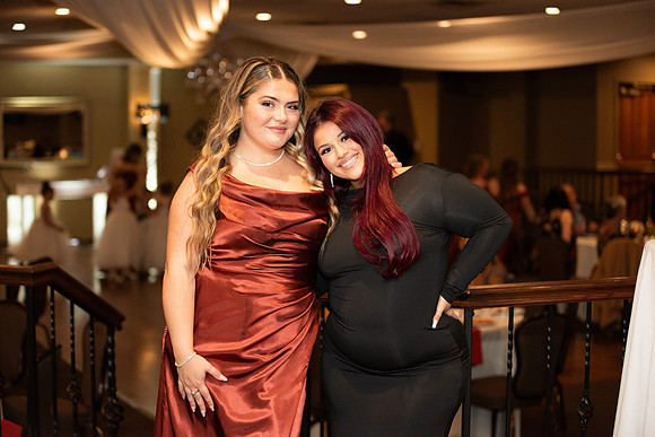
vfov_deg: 19.5
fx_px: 1274
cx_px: 328
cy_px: 218
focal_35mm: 70
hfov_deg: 28.8
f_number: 2.8
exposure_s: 1/160
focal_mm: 70
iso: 2000
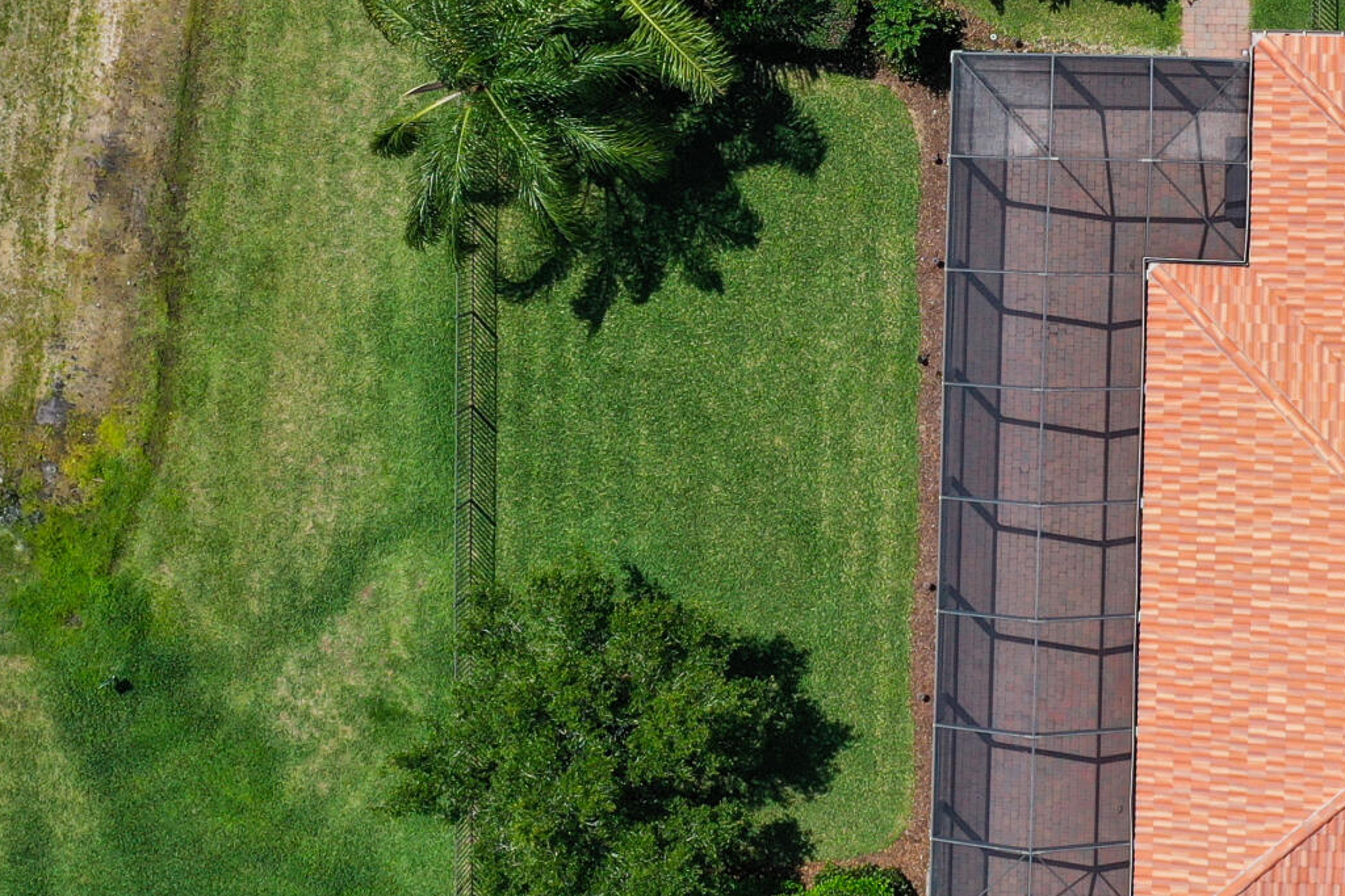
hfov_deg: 24.5
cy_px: 139
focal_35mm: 82
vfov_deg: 16.5
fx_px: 3064
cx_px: 1011
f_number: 6.3
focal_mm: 10.26
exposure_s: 1/500
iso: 100
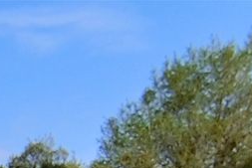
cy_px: 595
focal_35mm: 125
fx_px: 875
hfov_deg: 11.2
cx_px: -473
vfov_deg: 8.2
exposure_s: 1/400
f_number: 6.9
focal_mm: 4.06
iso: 80
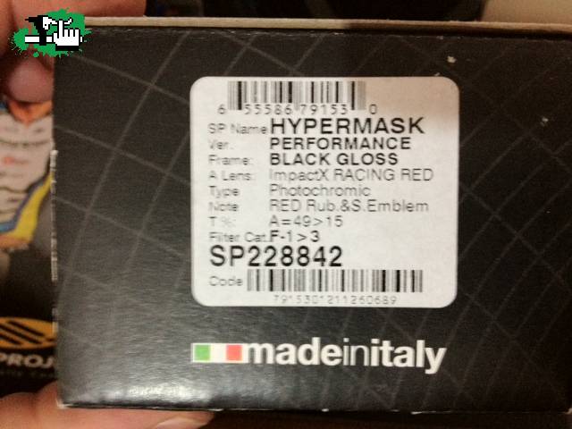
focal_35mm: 35
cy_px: 214
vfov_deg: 40.7
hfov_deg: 52.6
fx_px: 578
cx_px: 286
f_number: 2.4
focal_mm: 4.28
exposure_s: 1/17
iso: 400
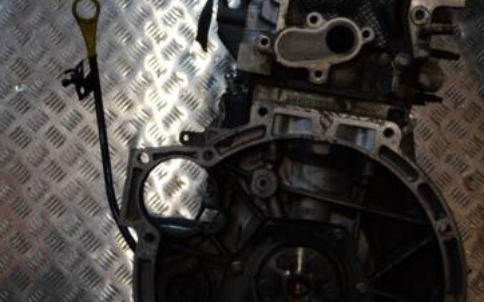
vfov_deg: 18.3
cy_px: 154
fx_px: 936
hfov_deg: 29.0
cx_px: 258
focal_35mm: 71
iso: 110
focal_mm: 28
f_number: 4.5
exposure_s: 1/30
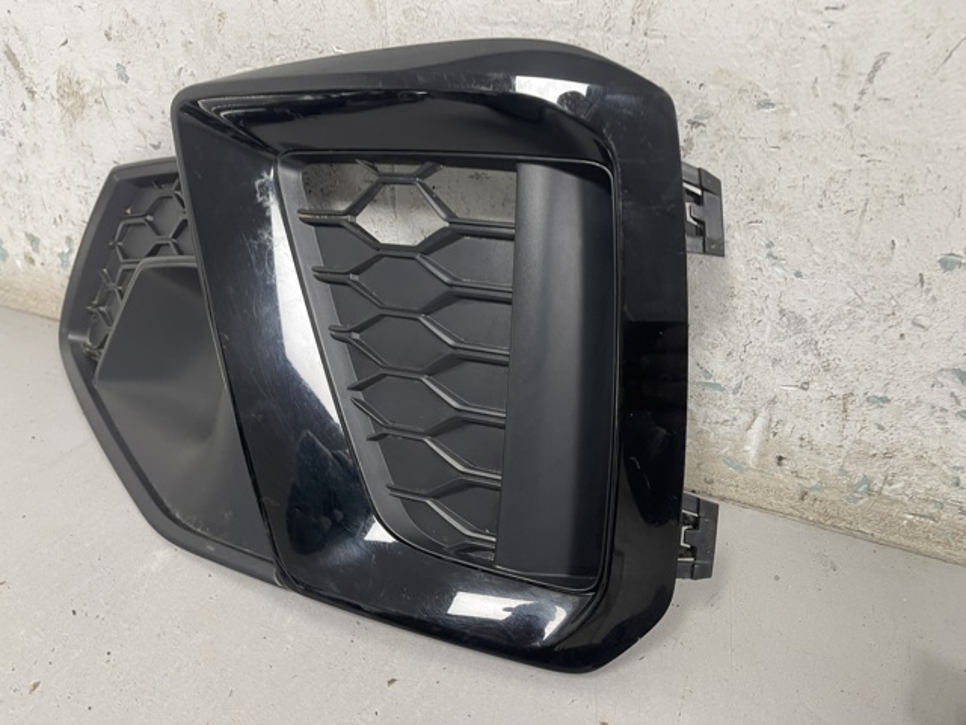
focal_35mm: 25
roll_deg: +2.0
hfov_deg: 69.4
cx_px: 483
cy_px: 362
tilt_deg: -34.9
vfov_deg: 54.9
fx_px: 698
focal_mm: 5.1
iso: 100
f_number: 1.6
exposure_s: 1/50
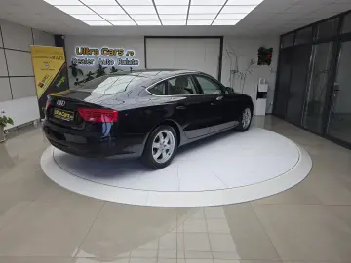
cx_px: 176
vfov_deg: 58.9
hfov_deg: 73.9
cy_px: 132
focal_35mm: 23
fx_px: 233
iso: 12
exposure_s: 1/103
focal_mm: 6.25
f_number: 1.7
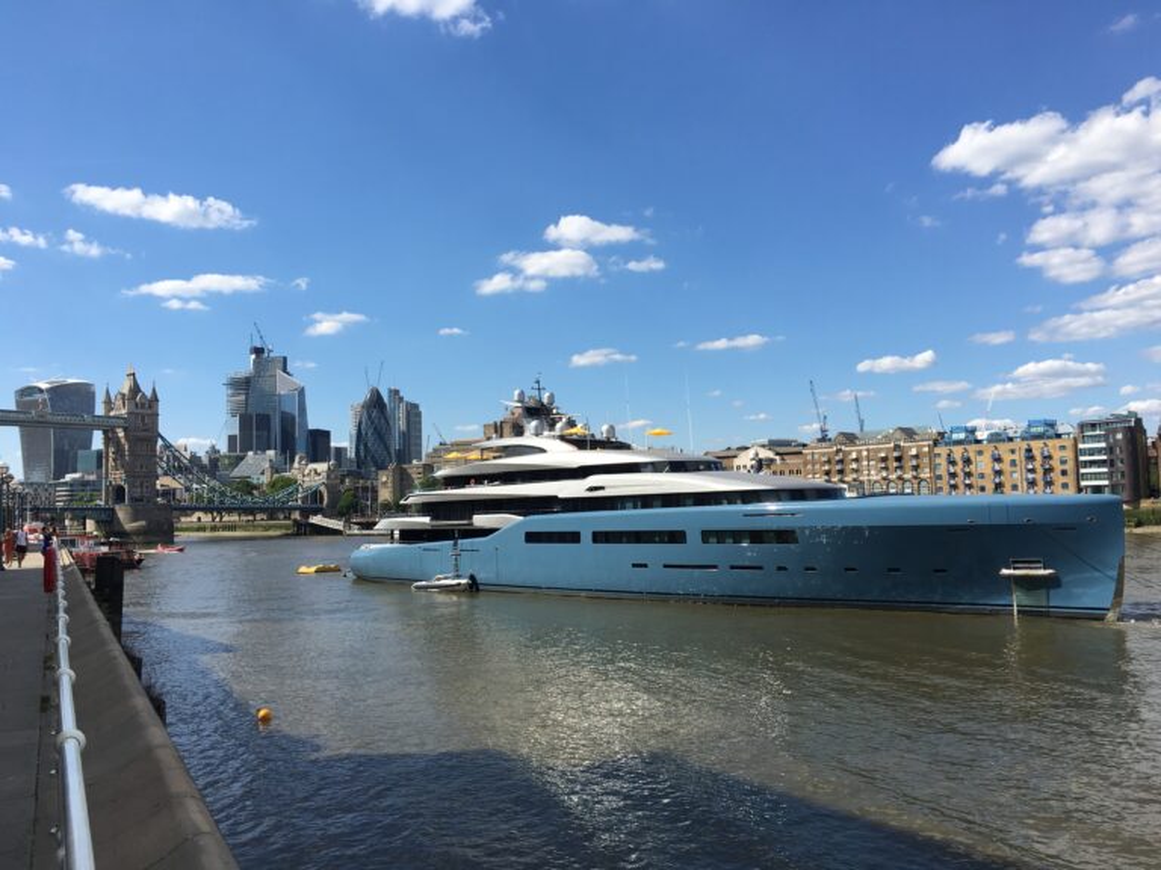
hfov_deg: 61.7
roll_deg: +2.6
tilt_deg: +5.3
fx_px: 973
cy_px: 435
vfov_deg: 48.2
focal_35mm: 29
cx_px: 580
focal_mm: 4.15
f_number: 2.2
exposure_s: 1/1748
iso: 25
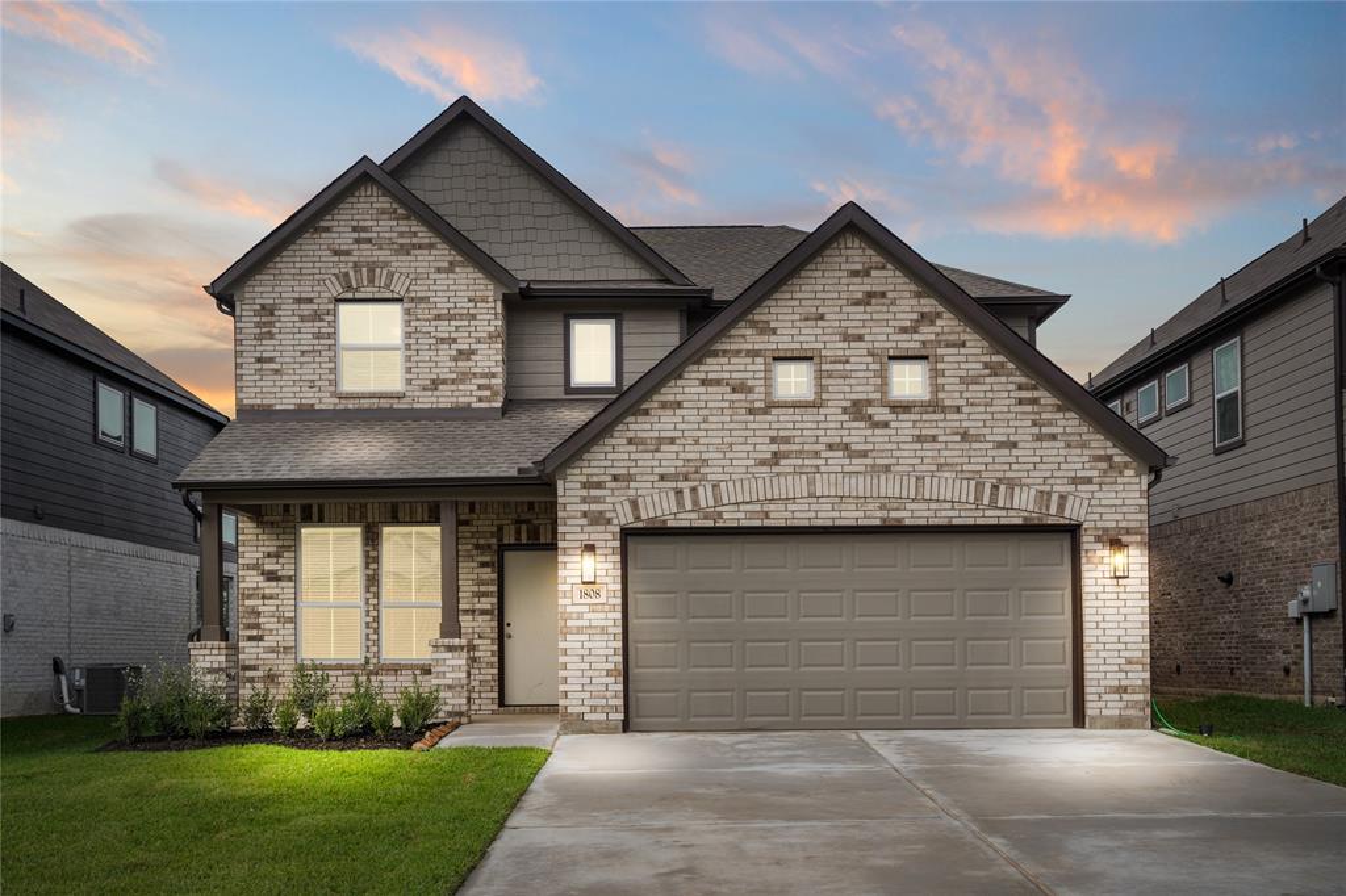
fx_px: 1308
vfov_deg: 37.8
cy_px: 448
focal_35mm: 35
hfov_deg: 54.4
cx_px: 673
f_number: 9
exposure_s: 1/400
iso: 320
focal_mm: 35
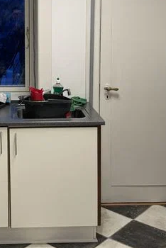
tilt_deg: -8.3
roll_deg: -0.5
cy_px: 69
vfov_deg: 34.4
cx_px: 26
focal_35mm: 57
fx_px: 393
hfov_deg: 23.4
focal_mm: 6.86
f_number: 1.78
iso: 200
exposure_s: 1/121
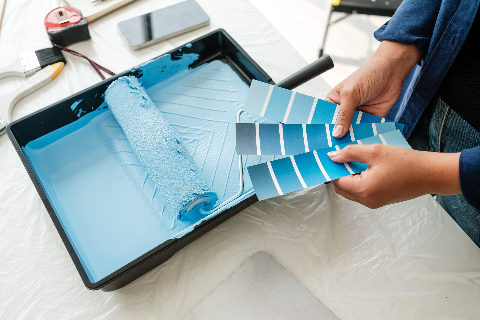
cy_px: 160
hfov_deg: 51.9
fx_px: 493
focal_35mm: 37
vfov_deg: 35.9
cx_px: 240
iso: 200
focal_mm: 24.5
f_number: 2.8
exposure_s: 1/500
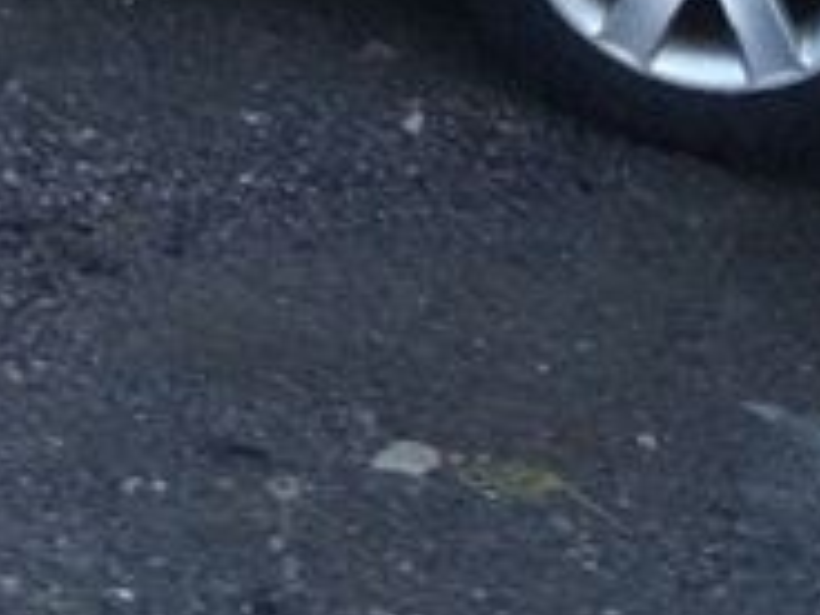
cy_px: -544
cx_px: -258
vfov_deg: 10.9
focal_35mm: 126
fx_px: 2985
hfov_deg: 14.9
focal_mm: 4.15
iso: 200
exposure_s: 1/30
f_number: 2.2
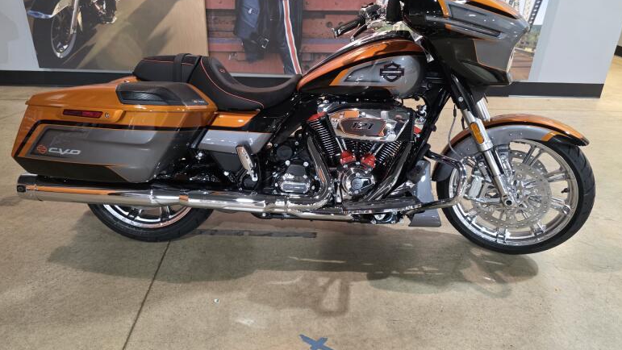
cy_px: 153
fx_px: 429
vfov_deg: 44.3
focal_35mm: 26
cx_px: 309
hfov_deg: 71.9
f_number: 1.7
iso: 1000
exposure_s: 1/120
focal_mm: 6.3
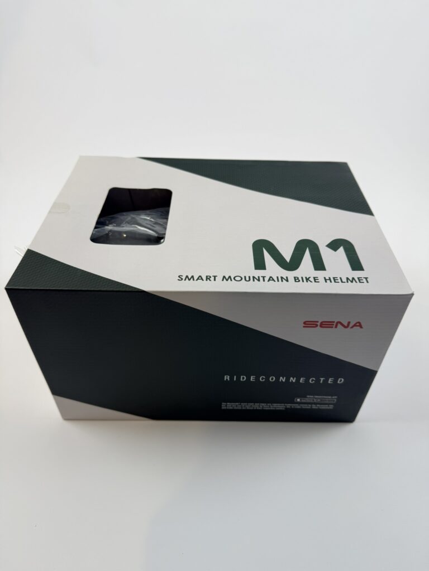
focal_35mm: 24
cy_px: 286
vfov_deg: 71.6
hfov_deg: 56.8
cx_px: 214
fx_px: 397
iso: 64
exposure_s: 1/100
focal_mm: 6.76
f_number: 1.78
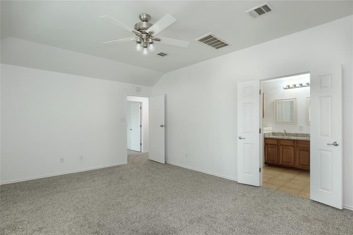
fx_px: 176
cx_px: 176
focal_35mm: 18
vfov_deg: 67.3
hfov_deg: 90.0
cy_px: 118
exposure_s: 1/7
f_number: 10
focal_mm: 11.8
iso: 320
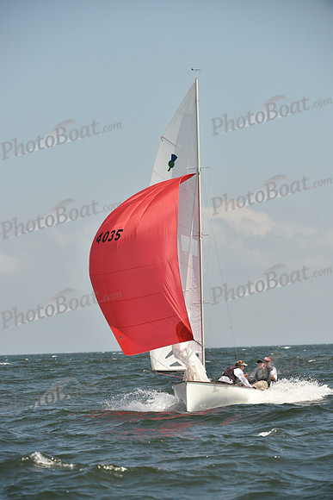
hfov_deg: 6.2
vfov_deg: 9.4
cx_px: 166
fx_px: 3050
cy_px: 250
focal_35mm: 220
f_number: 6.3
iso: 250
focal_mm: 220
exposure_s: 1/1250
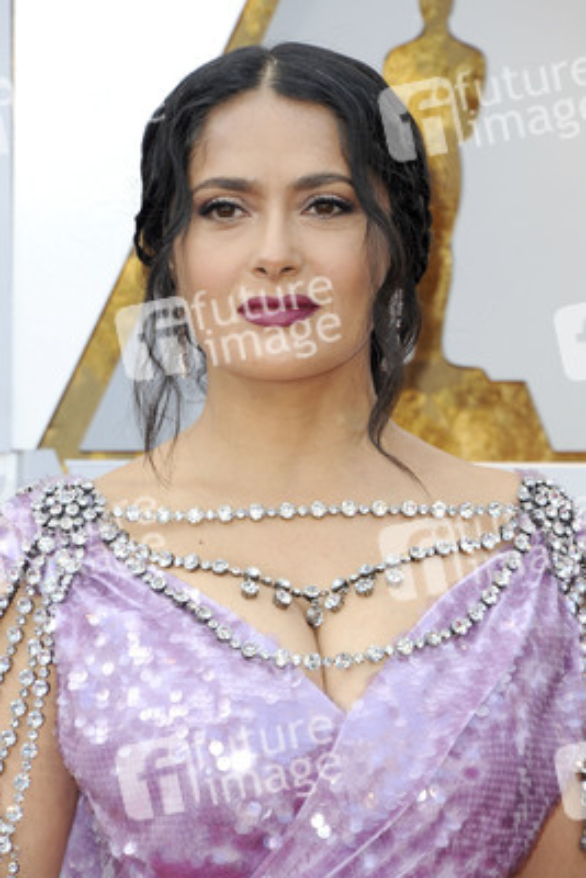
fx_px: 7318
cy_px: 439
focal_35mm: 300
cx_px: 293
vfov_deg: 6.9
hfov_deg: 4.6
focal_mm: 300
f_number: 8
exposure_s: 1/250
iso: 1000
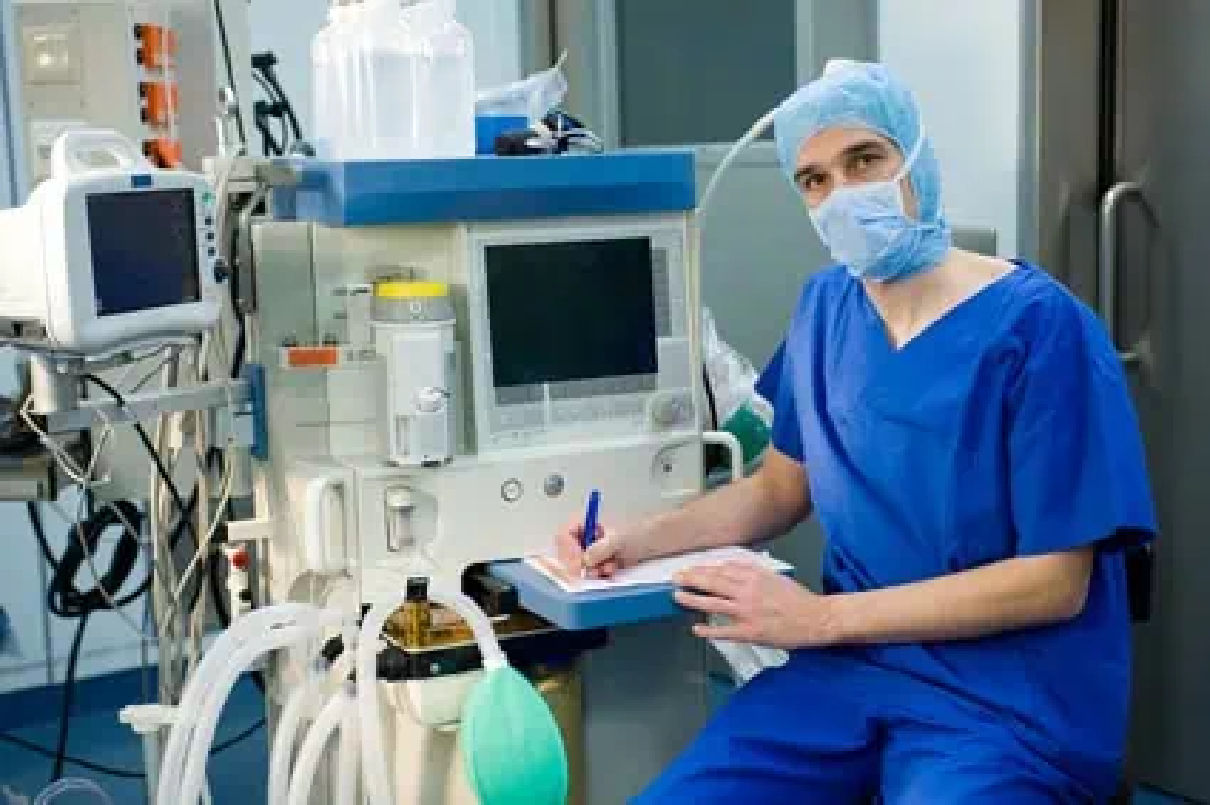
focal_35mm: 52
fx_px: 1747
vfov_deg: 26.0
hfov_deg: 38.2
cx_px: 605
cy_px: 402
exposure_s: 1/125
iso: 250
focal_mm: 52
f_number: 4
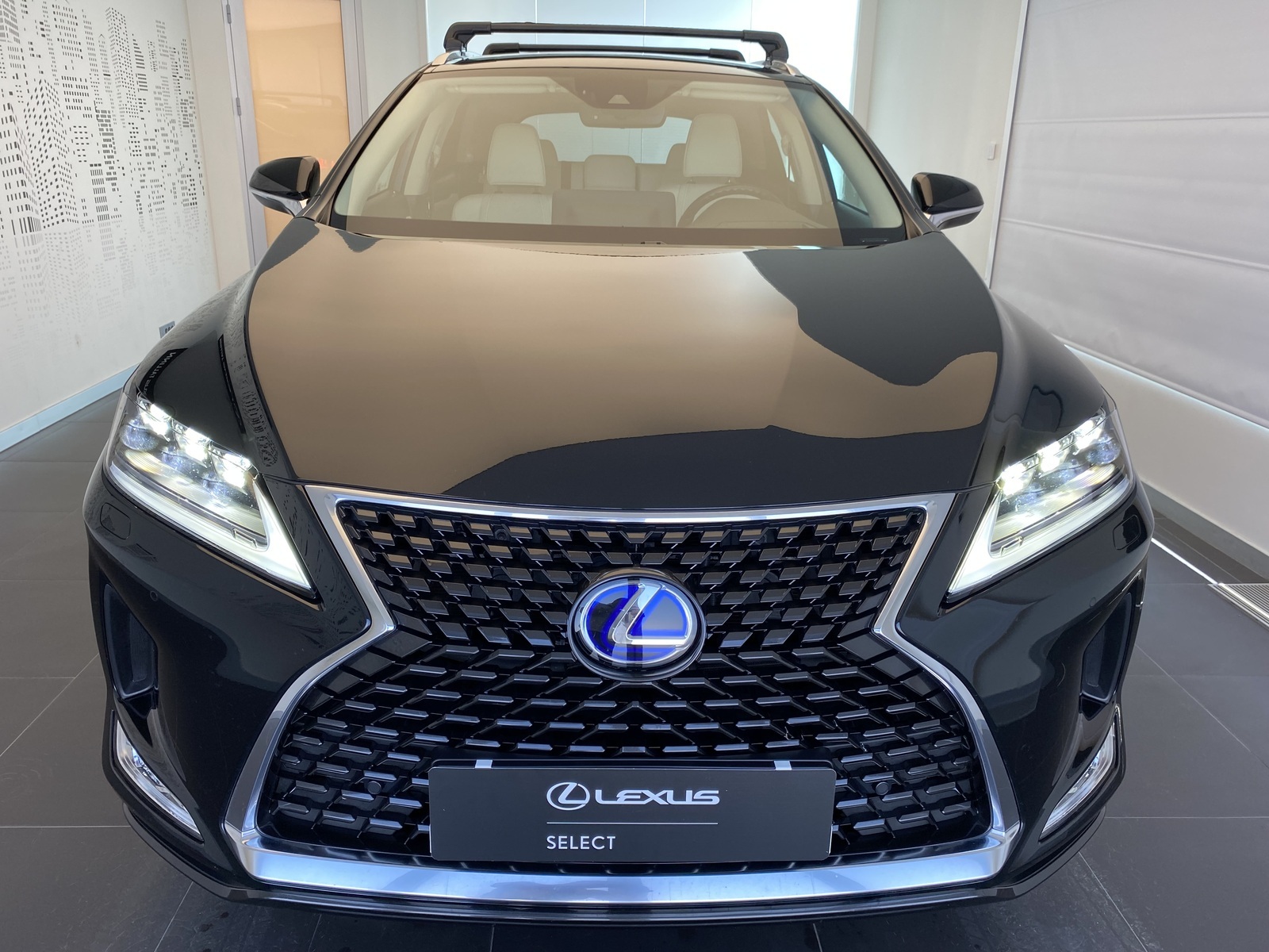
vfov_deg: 53.1
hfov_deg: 67.3
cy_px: 476
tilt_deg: -18.0
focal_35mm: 26
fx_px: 953
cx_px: 634
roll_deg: -0.5
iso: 64
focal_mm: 4.25
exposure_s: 1/121
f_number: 1.8
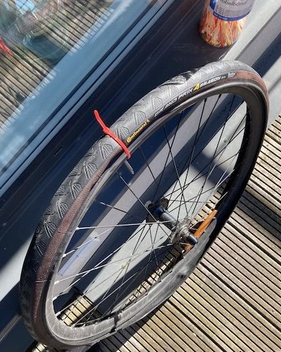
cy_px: 185
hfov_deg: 48.5
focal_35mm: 30
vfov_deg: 58.7
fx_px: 312
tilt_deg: -75.1
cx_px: 143
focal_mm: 3.99
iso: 20
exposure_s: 1/315
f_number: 1.8
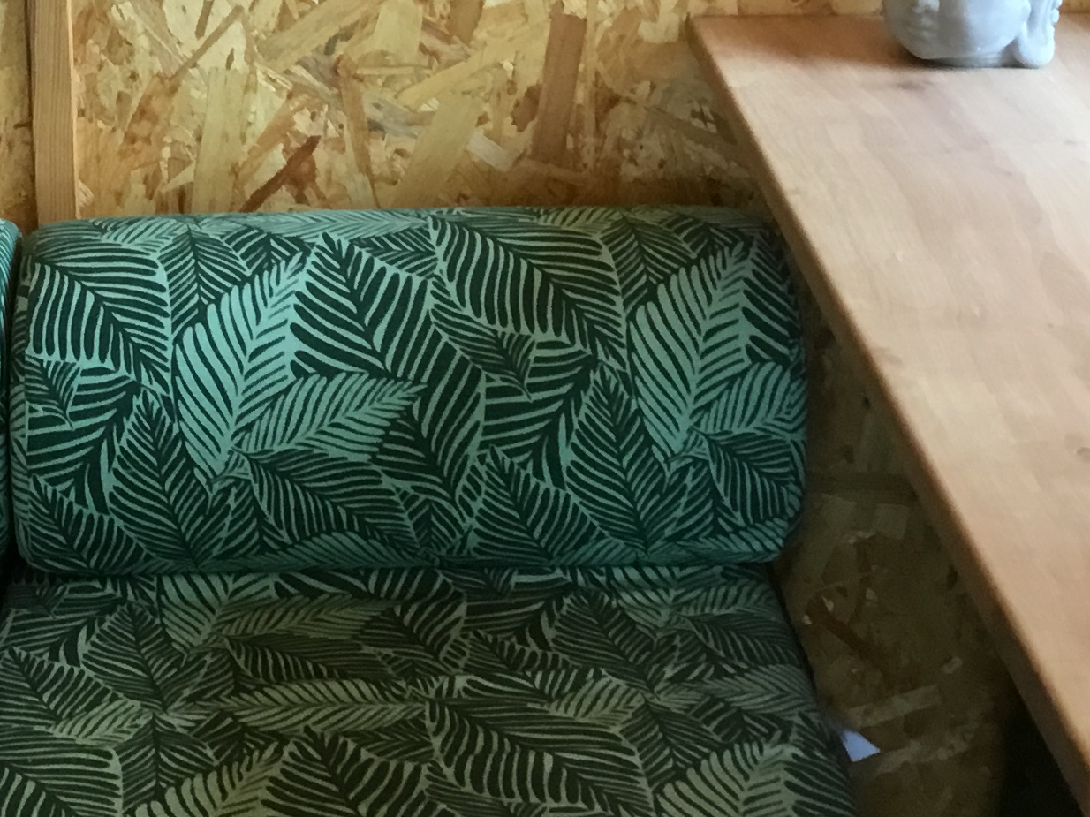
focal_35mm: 82
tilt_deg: -11.8
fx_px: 2582
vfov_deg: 17.4
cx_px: 333
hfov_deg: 23.7
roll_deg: +1.0
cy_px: -94
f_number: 2.4
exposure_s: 1/33
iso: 100
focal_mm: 3.3
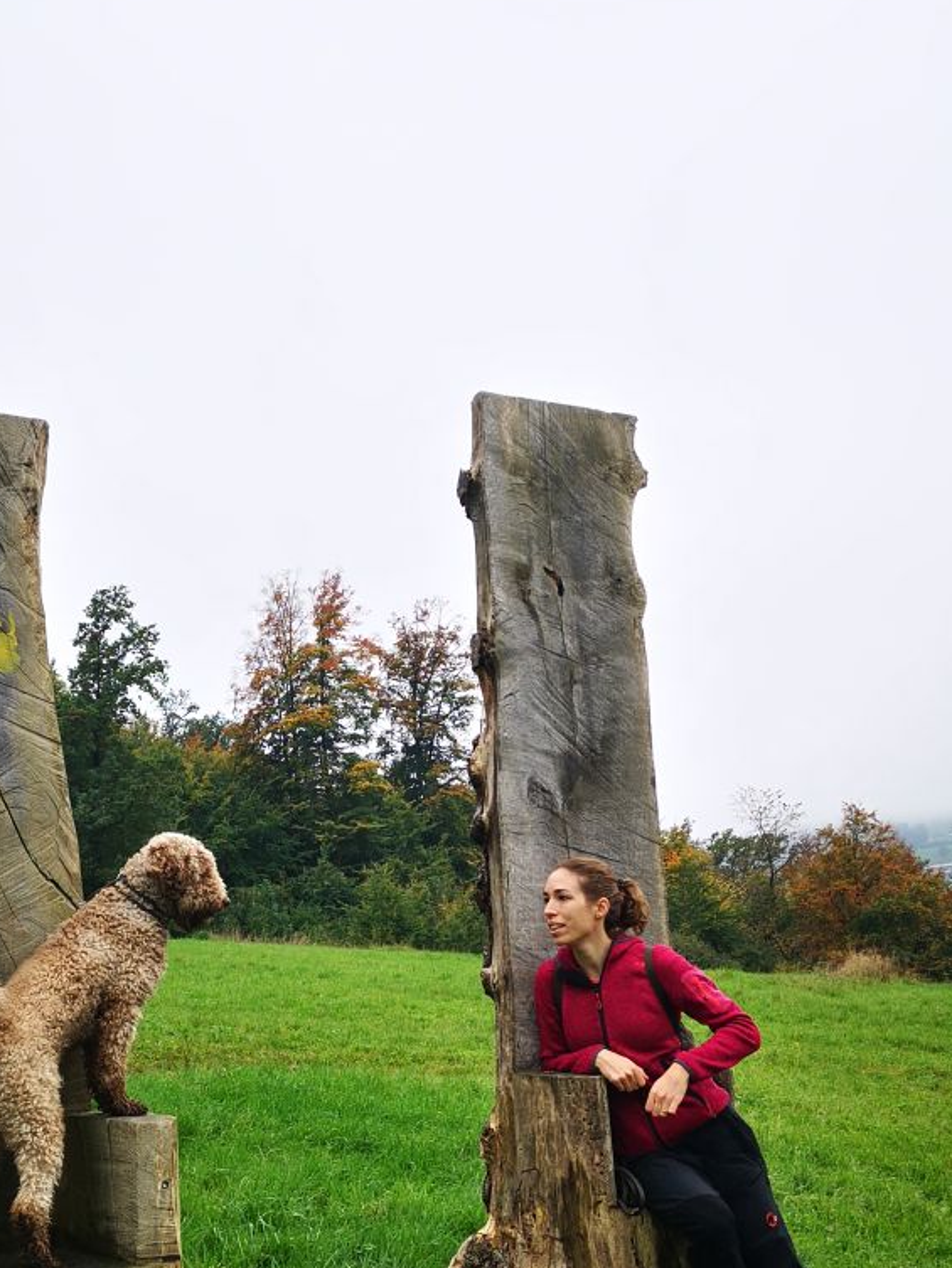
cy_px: 796
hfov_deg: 33.3
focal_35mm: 43
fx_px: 1576
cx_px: 318
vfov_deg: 43.5
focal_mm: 3.95
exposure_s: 1/320
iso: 50
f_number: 1.8
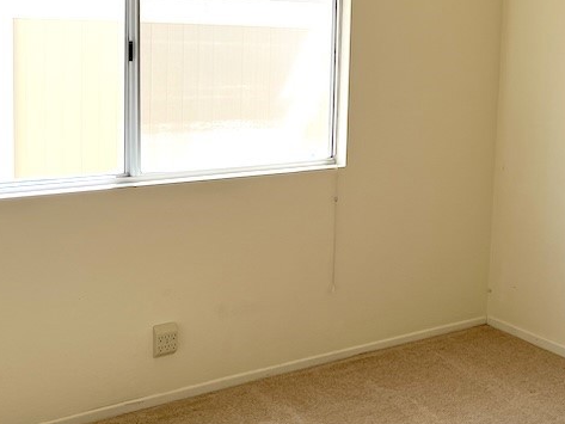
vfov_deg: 26.4
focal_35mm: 55
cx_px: 447
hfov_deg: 34.0
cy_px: 137
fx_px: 898
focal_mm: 5.1
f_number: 1.6
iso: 50
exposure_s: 1/504
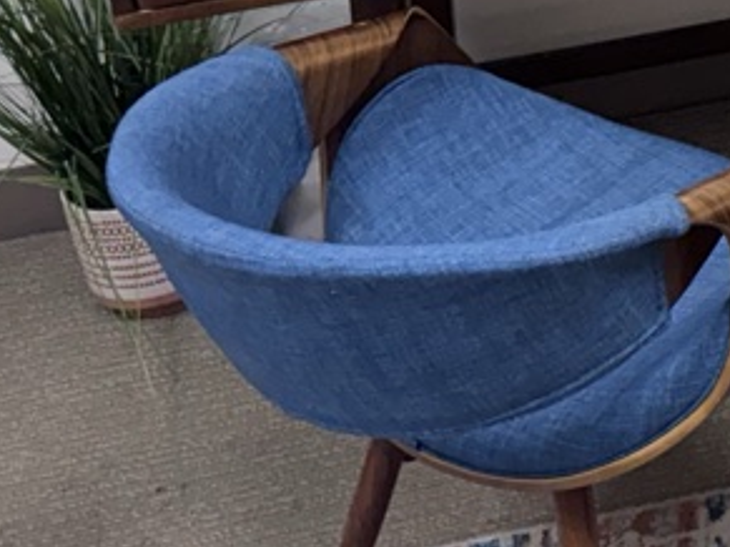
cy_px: -489
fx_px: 2087
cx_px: 1407
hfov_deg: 16.0
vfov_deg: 13.2
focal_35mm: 99
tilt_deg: -20.7
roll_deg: +0.5
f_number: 1.78
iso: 160
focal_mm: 6.76
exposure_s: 1/120
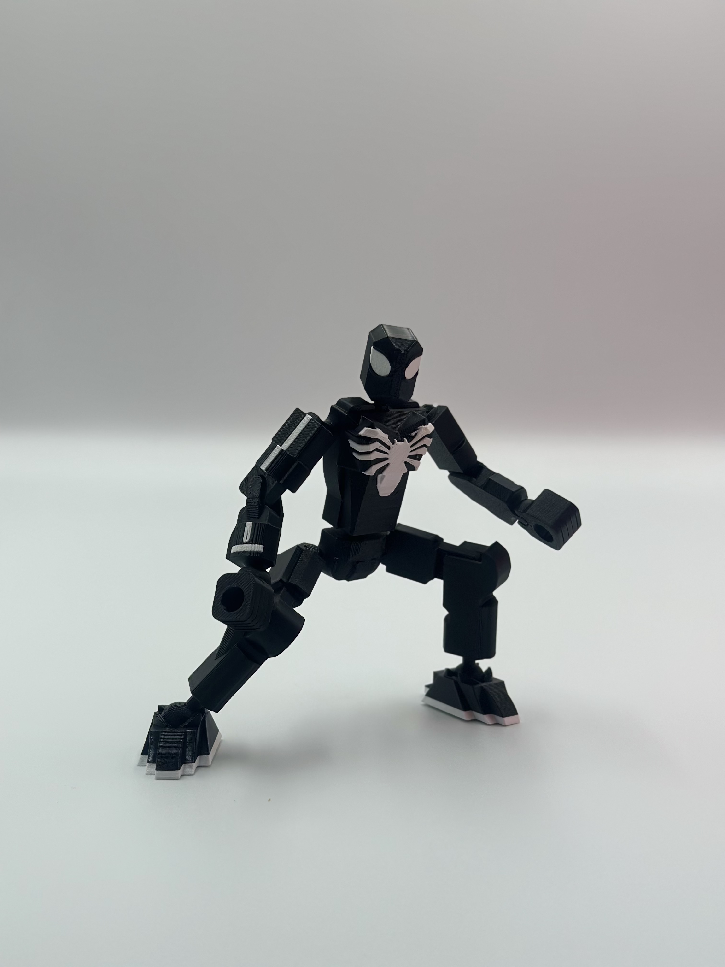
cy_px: 484
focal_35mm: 48
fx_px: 1340
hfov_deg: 30.3
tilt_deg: -10.6
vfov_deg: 39.7
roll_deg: -1.8
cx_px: 362
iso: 100
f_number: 1.78
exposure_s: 1/1497
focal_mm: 6.86
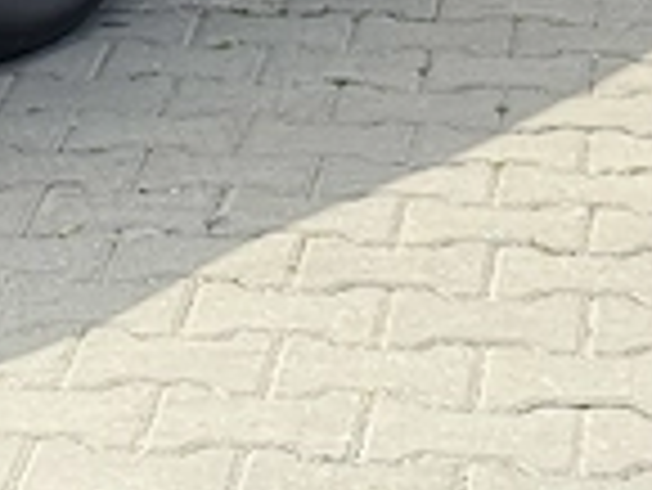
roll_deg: +0.5
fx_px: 3732
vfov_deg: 7.2
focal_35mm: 198
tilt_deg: -7.7
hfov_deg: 9.9
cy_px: -508
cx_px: -90
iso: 100
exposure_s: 1/846
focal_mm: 6.76
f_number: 1.78
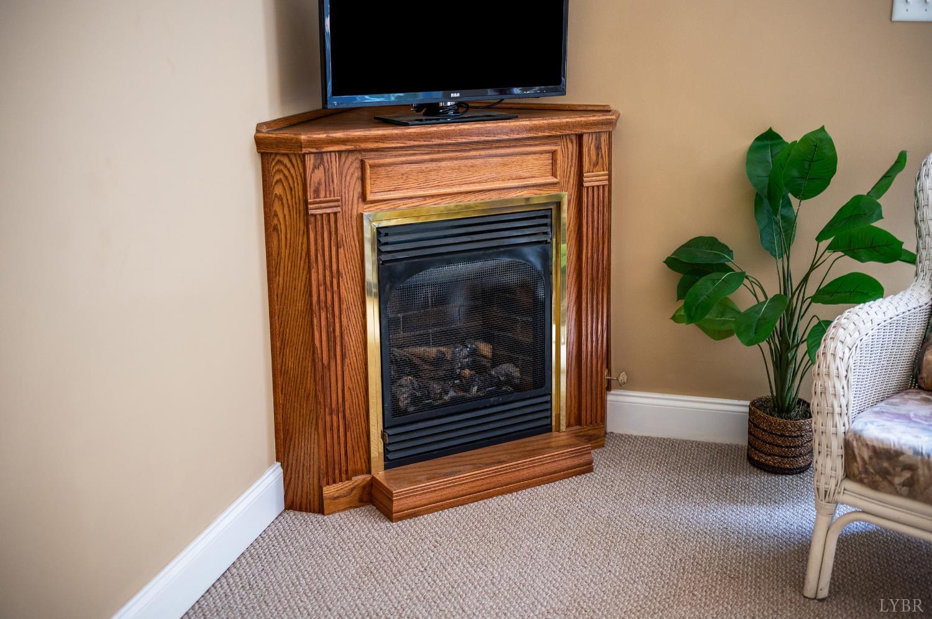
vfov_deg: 33.3
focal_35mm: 40
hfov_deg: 48.5
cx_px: 466
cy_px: 310
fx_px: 1035
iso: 1000
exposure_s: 1/60
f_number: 2.5
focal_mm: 40
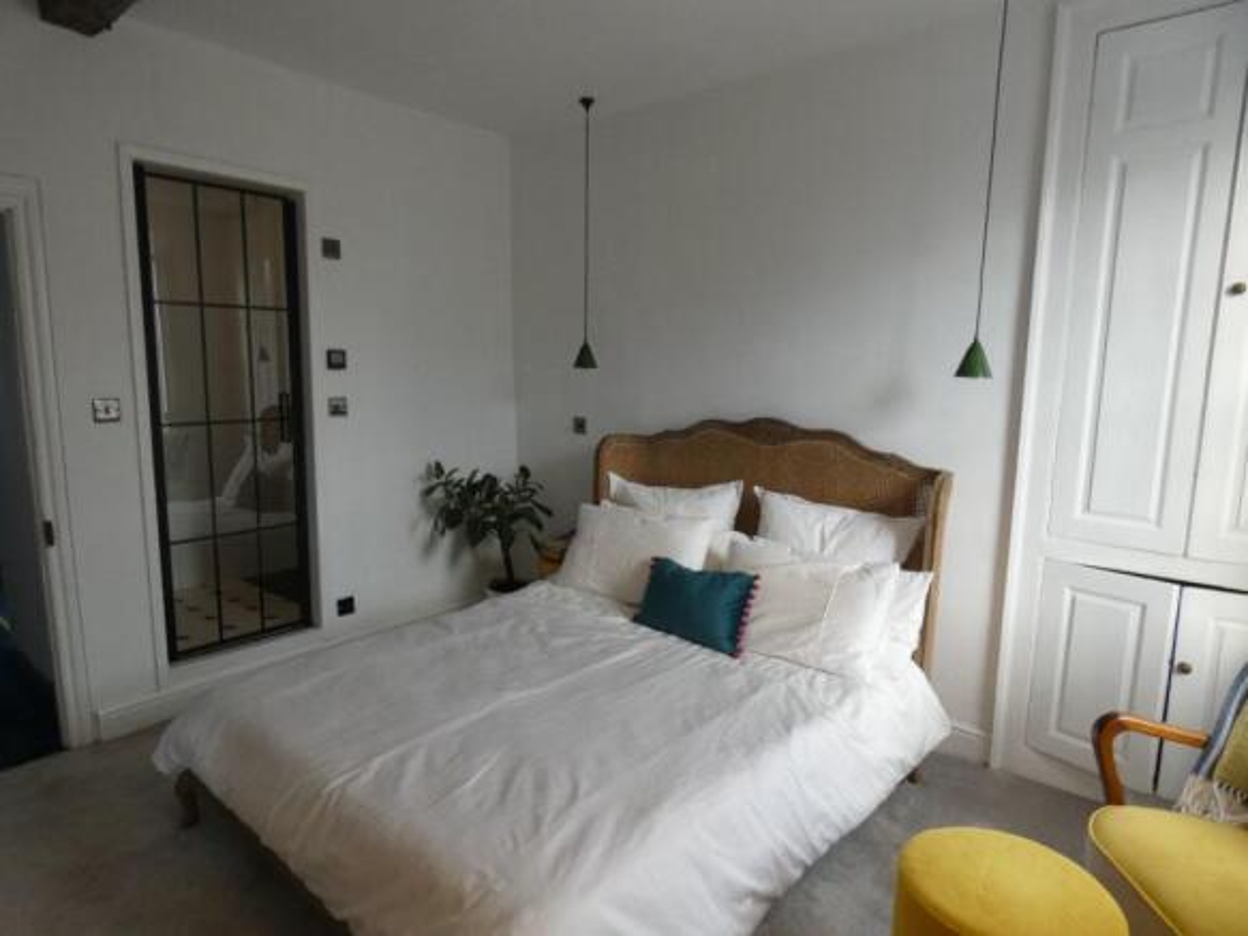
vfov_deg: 66.0
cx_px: 624
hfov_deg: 81.8
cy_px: 468
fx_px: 721
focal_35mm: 20
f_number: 2.8
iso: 160
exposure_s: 1/60
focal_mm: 3.6
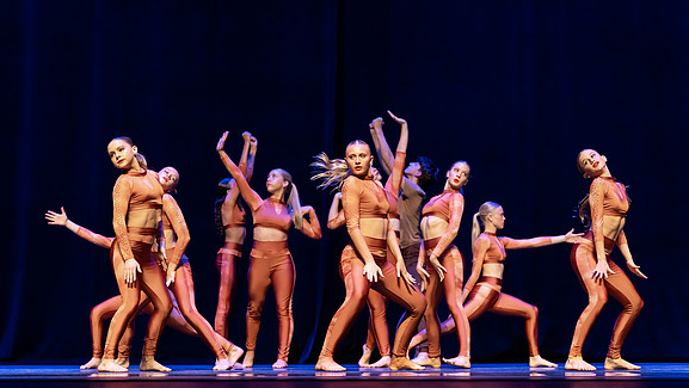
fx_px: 1901
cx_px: 341
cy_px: 227
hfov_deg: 20.5
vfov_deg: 11.7
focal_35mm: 104
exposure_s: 1/500
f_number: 2.8
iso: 4000
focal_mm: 94
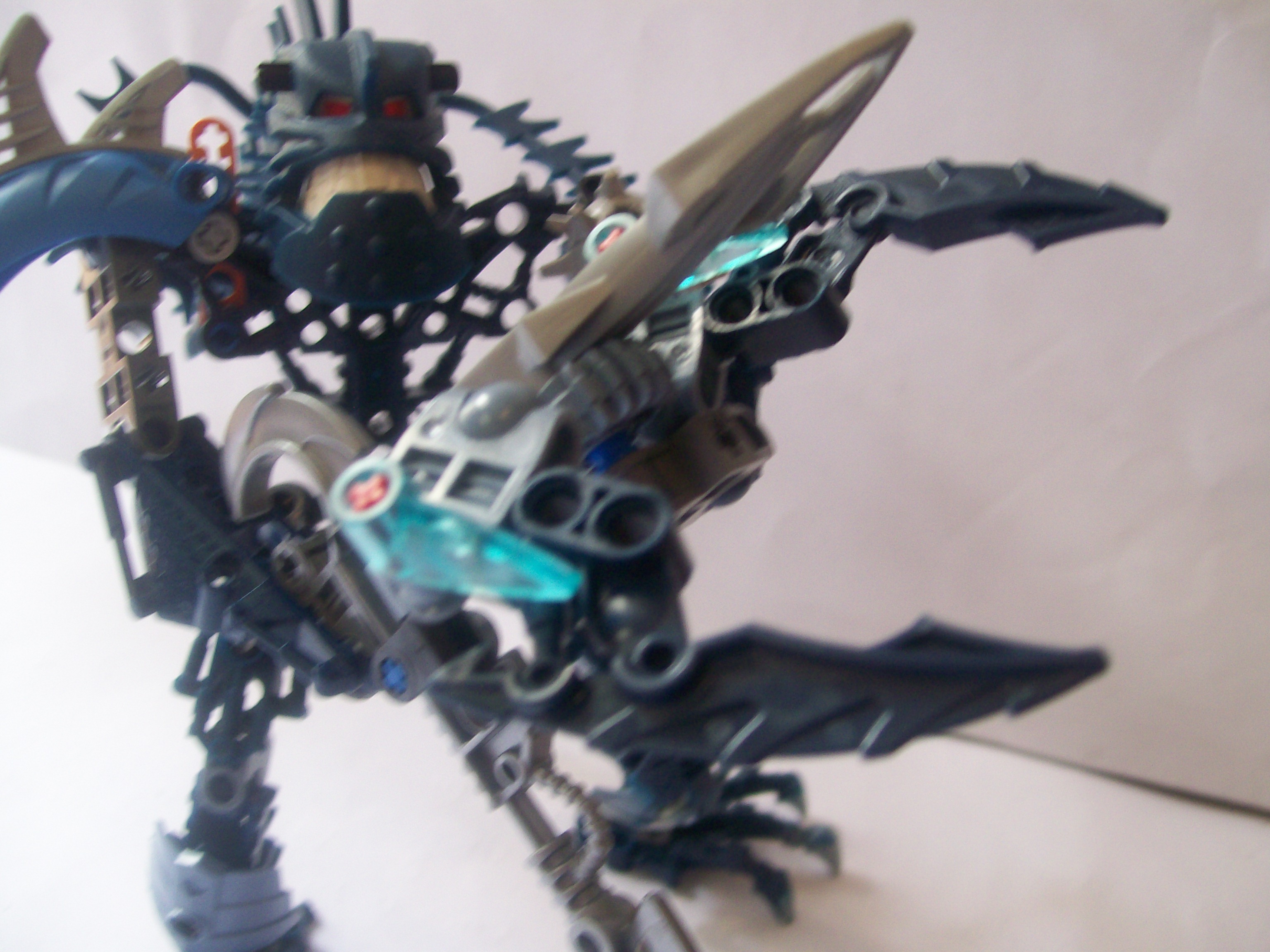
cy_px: 476
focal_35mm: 36
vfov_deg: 39.7
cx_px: 635
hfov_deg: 51.4
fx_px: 1321
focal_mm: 6
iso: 96
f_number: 2.7
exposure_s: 1/32
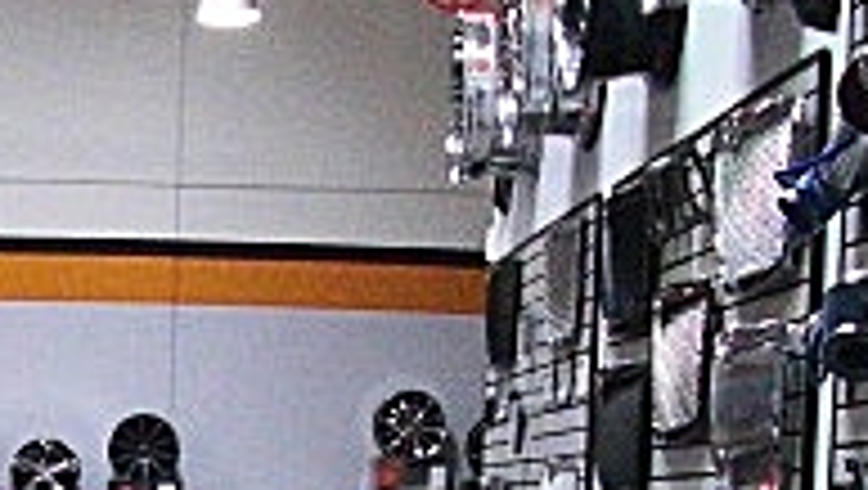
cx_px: -229
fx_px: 2995
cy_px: 764
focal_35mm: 130
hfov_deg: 15.7
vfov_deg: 9.1
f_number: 2.8
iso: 800
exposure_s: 1/100
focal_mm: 6.3
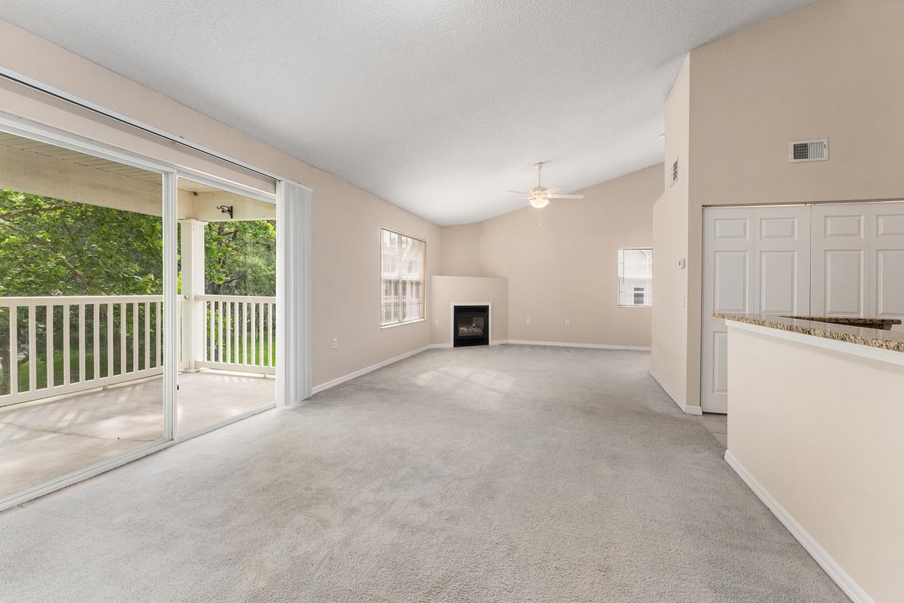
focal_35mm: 15
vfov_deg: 77.3
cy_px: 288
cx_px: 474
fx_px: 377
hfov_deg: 100.3
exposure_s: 1/30
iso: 1250
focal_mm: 14
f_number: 7.1
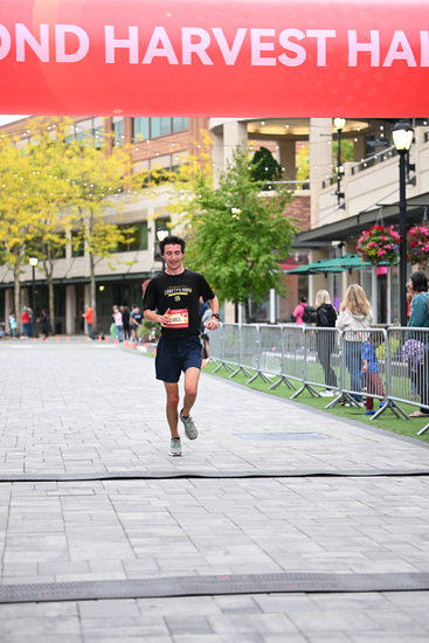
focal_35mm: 76
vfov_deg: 26.6
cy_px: 322
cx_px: 214
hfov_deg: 18.0
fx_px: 1358
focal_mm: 76
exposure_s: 1/1000
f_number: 2.8
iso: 1600
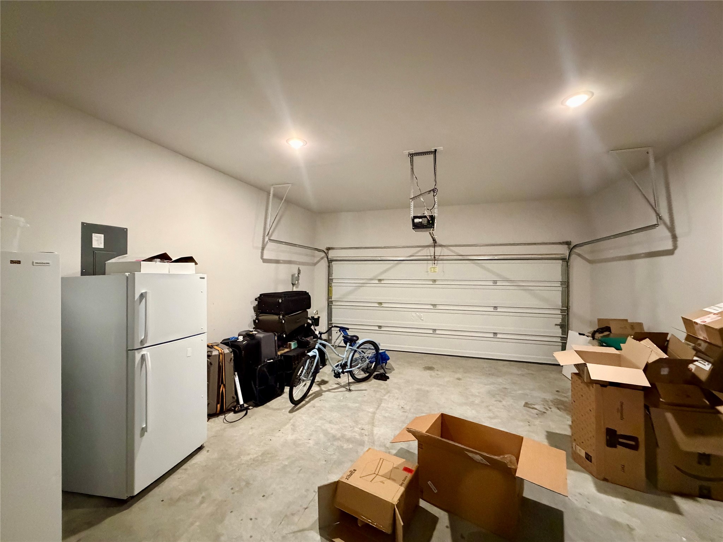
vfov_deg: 85.7
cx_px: 362
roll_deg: +0.5
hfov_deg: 102.1
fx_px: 292
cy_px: 271
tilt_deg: +0.0
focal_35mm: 14
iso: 1250
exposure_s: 1/60
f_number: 2.2
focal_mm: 2.22
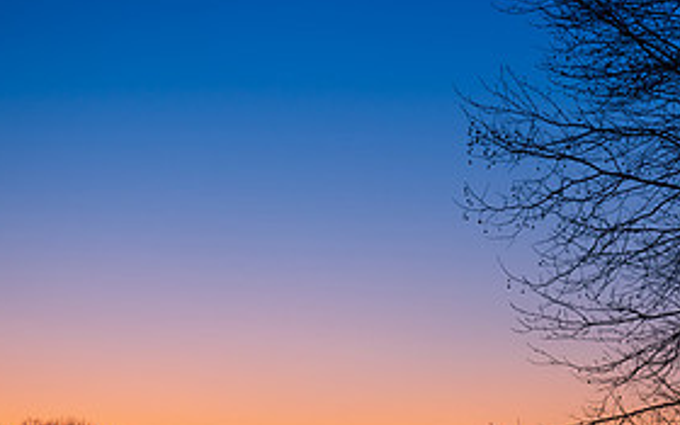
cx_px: 282
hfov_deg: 14.1
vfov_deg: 8.8
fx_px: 2743
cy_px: 387
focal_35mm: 148
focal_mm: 70
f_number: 13
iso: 64
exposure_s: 6
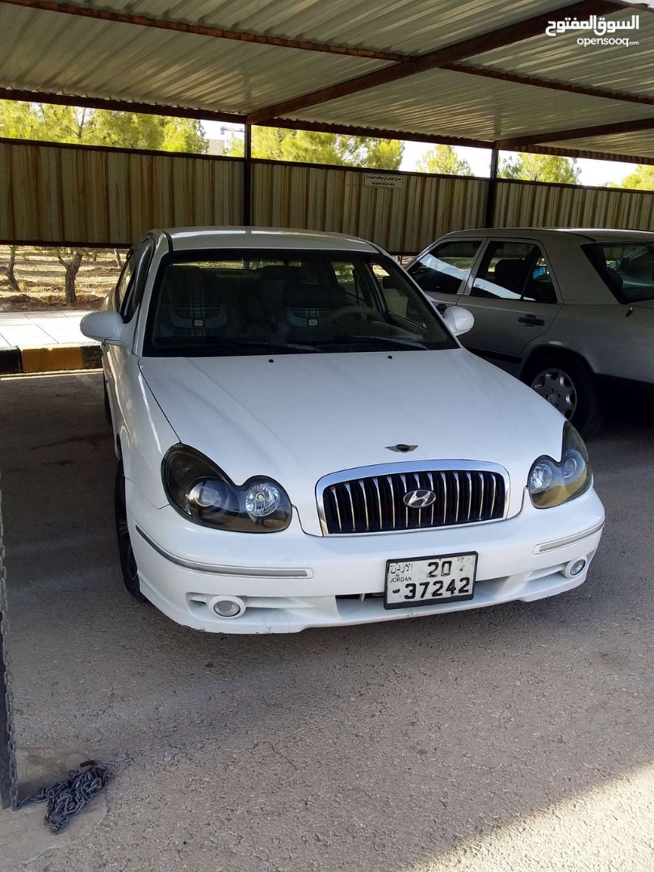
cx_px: 327
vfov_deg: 58.4
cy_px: 436
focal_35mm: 31
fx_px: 781
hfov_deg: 45.4
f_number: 2.2
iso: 40
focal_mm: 3.3
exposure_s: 1/311
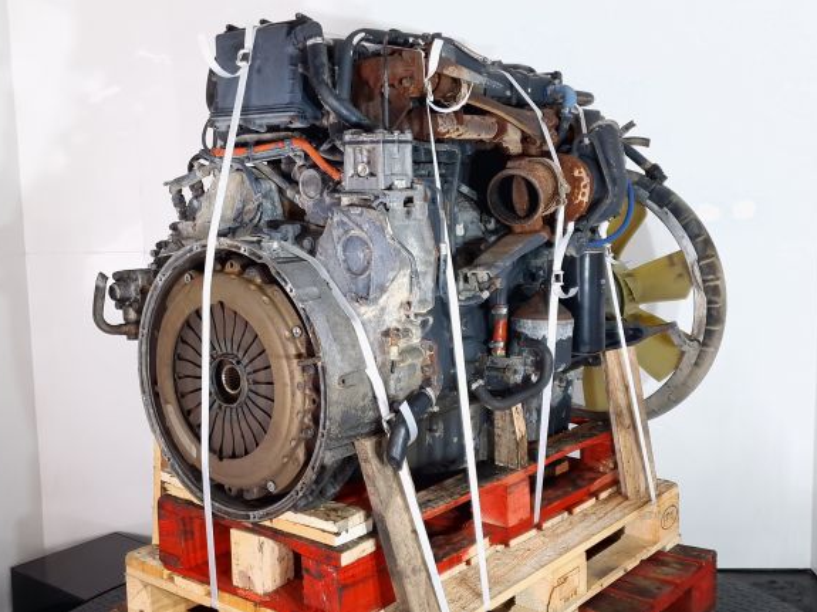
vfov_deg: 56.8
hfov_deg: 71.6
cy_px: 294
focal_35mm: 24
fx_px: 566
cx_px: 406
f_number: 1.8
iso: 160
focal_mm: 6.4
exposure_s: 1/50
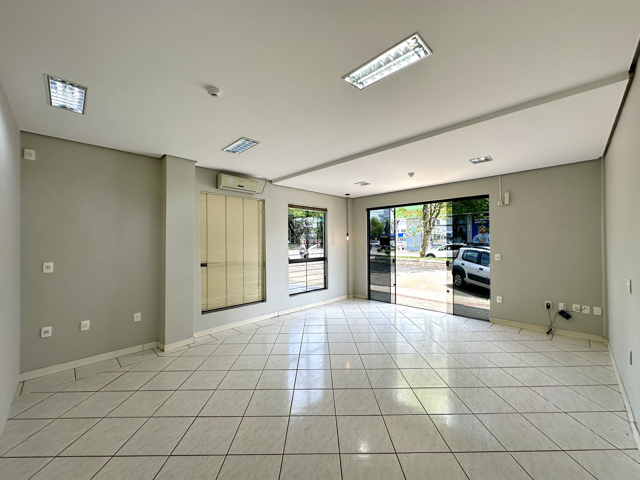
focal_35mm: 14
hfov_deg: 102.1
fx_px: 259
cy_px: 240
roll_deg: +0.6
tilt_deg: +1.9
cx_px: 320
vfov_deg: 85.7
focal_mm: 2.22
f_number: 2.2
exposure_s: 1/248
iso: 40
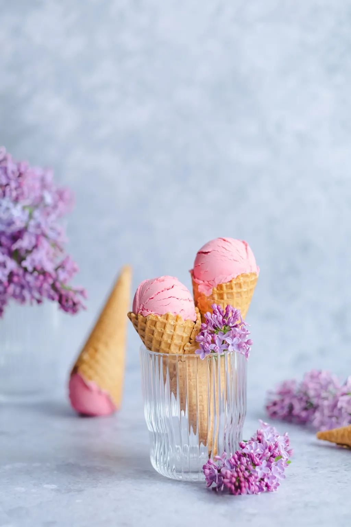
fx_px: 1228
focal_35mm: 84
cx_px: 176
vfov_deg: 24.2
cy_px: 264
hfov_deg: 16.3
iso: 320
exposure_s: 1/500
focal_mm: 56
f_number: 2
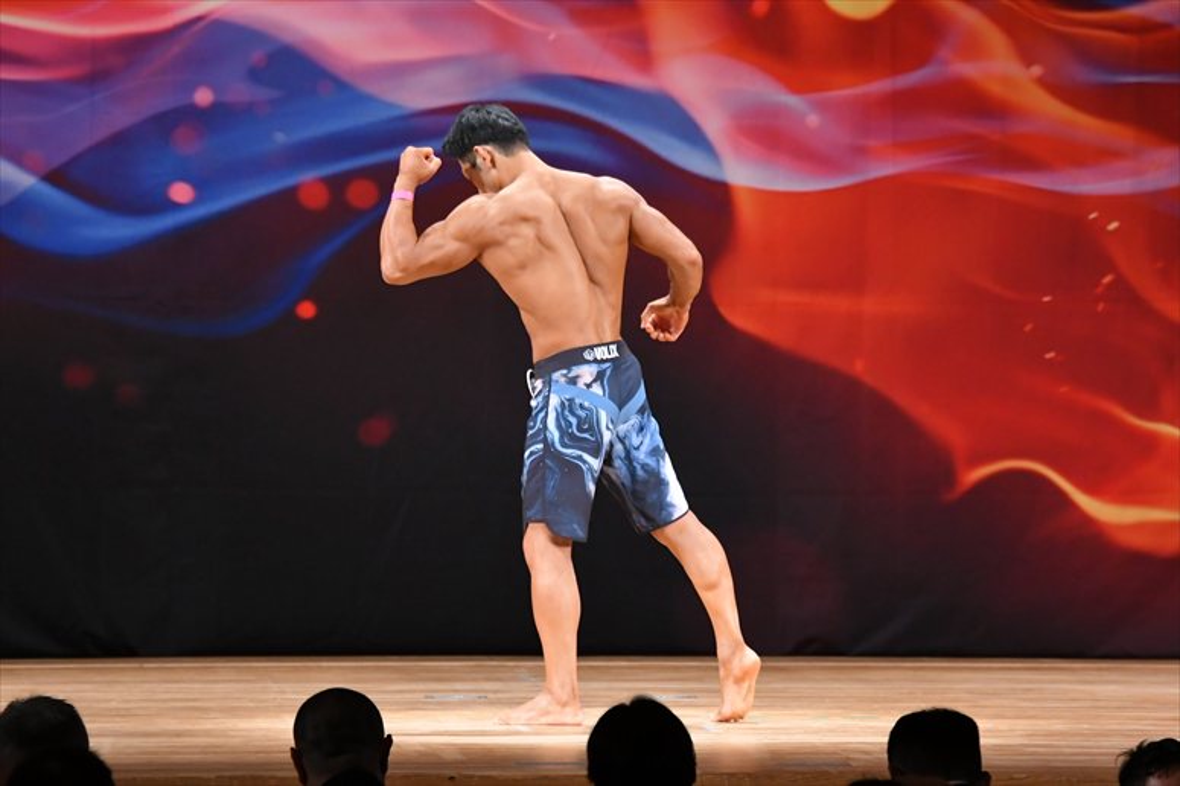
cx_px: 590
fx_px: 7863
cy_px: 393
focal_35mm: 240
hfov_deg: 8.6
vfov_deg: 5.7
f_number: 5.6
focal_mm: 160
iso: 3200
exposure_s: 1/400
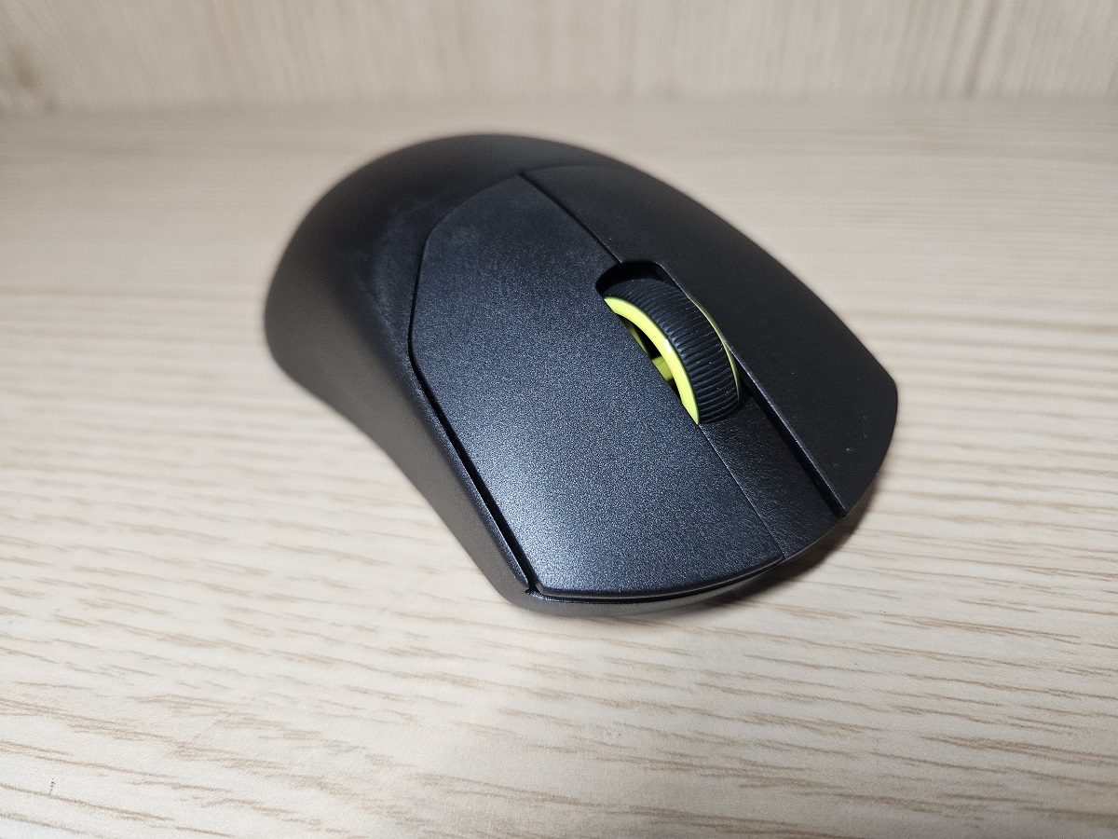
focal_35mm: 23
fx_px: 743
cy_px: 420
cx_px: 559
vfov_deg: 58.9
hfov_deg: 73.9
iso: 250
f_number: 1.8
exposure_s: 1/170
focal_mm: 5.4
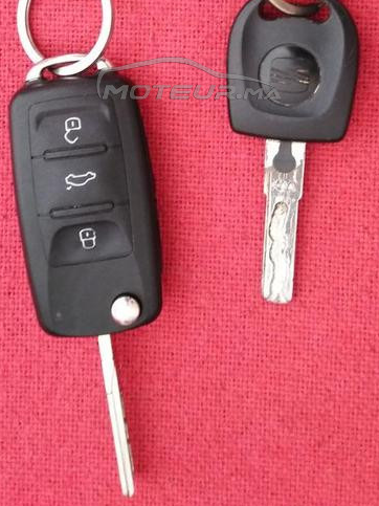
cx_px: 188
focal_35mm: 45
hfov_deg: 32.2
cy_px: 78
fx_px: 657
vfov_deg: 39.8
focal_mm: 3.37
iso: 422
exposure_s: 1/20
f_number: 2.2
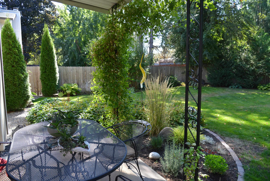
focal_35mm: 24
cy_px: 90
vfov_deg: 53.2
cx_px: 135
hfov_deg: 73.7
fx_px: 180
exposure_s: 1/125
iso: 250
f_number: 5.6
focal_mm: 24
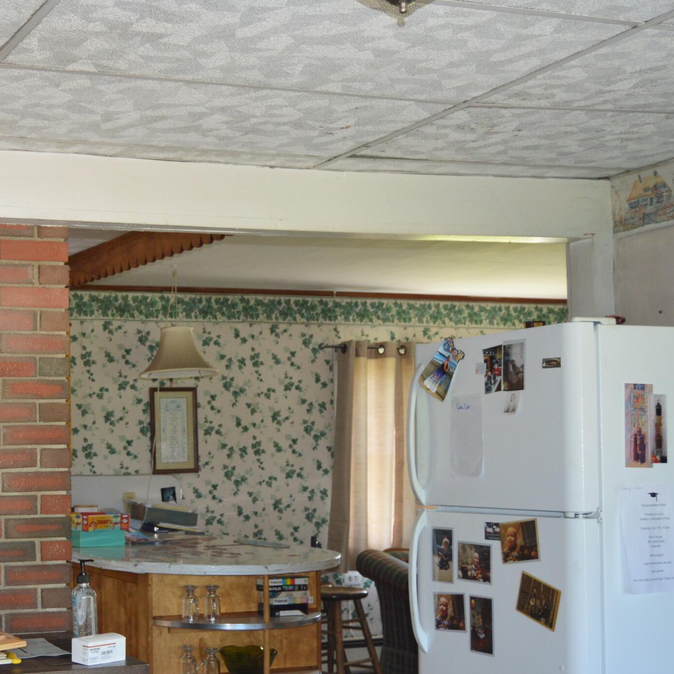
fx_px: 1344
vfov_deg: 28.1
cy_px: 421
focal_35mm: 61
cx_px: 63
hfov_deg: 27.1
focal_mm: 22
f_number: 4
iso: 400
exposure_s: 1/100
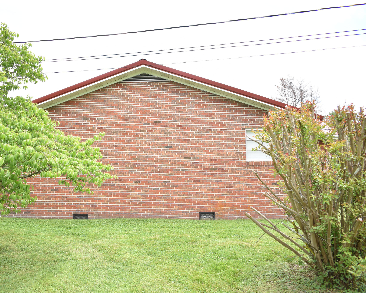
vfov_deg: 47.1
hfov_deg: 56.9
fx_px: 336
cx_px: 155
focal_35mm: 31
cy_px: 147
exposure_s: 1/200
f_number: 3.5
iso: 100
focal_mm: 18
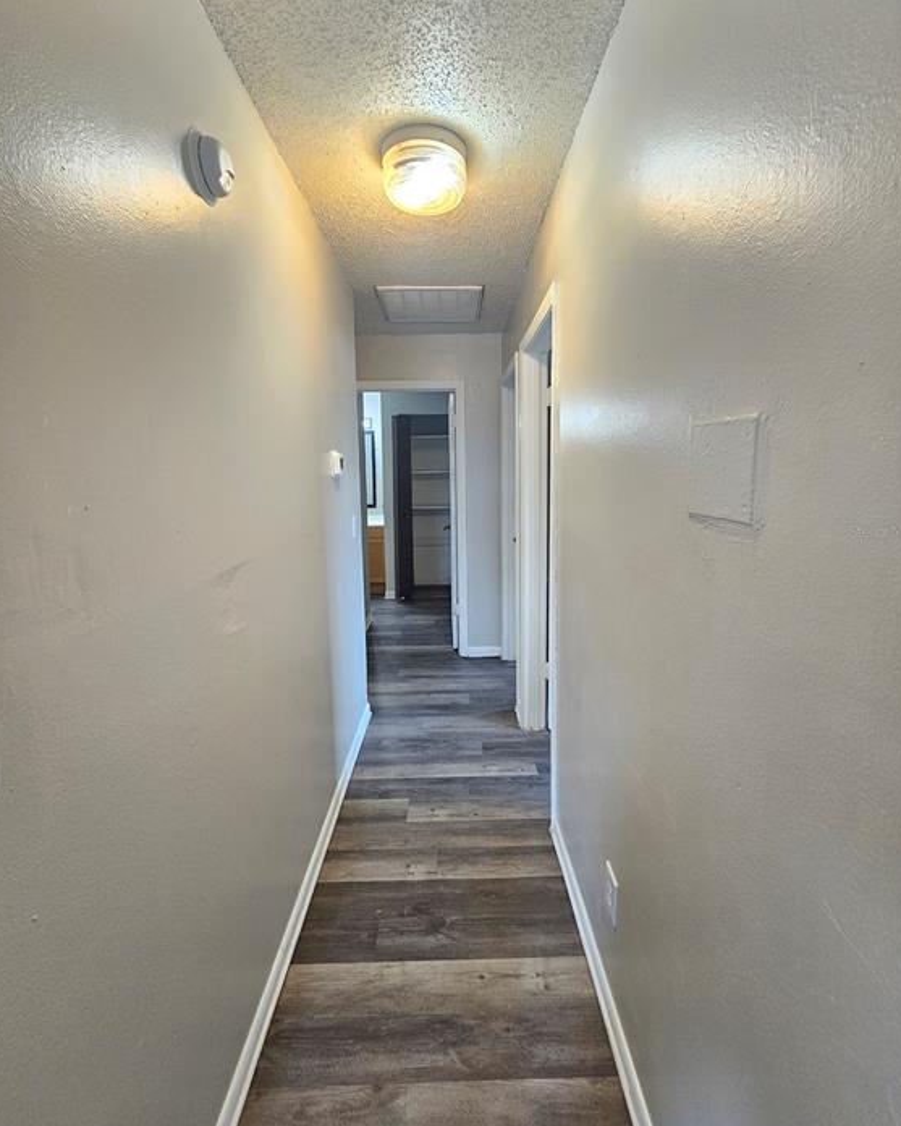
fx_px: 467
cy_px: 531
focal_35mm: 14
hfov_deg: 88.0
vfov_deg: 100.6
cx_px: 456
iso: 320
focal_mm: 2.2
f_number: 2.2
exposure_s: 1/60
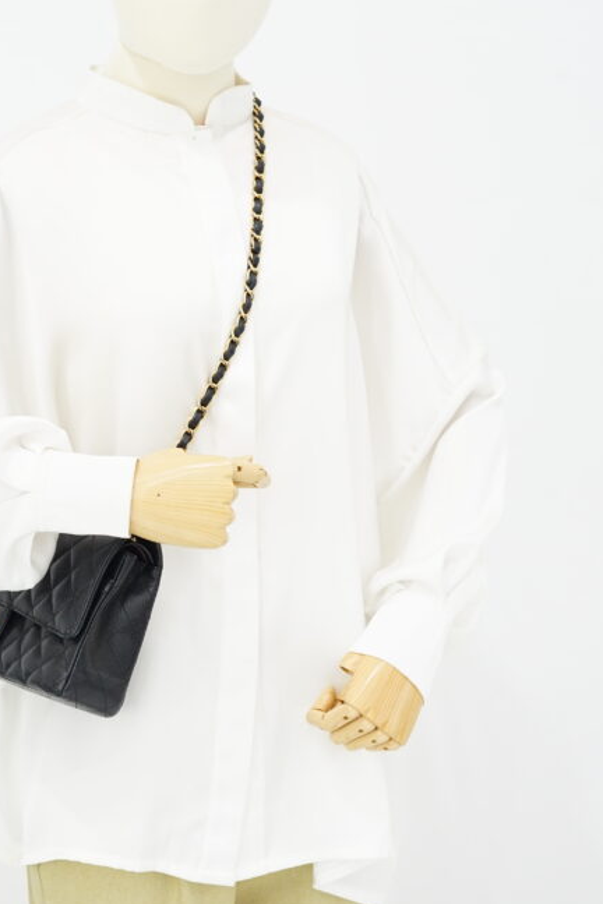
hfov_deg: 17.2
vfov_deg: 25.7
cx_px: 150
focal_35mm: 79
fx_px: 1985
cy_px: 466
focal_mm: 50
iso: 640
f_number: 6.3
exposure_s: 1/8
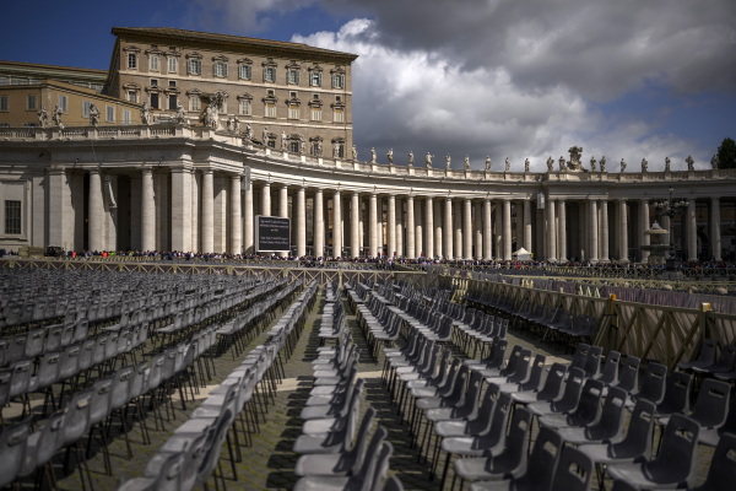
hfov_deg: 54.4
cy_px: 246
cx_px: 368
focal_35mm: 35
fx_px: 715
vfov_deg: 37.9
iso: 100
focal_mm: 35
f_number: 1.8
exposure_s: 1/32000
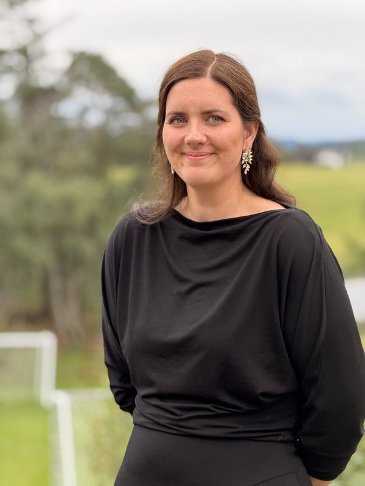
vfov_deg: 19.6
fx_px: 1406
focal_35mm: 100
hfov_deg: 14.8
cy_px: 243
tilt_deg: -2.6
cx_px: 182
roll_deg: +1.3
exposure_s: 1/121
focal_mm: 16.89
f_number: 2.8
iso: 100
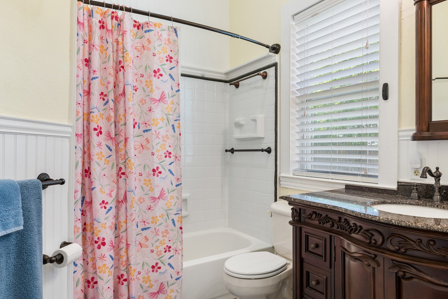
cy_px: 154
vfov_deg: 53.1
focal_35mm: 24
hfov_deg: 73.3
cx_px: 257
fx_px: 299
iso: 400
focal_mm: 17
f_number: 10
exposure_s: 1/5
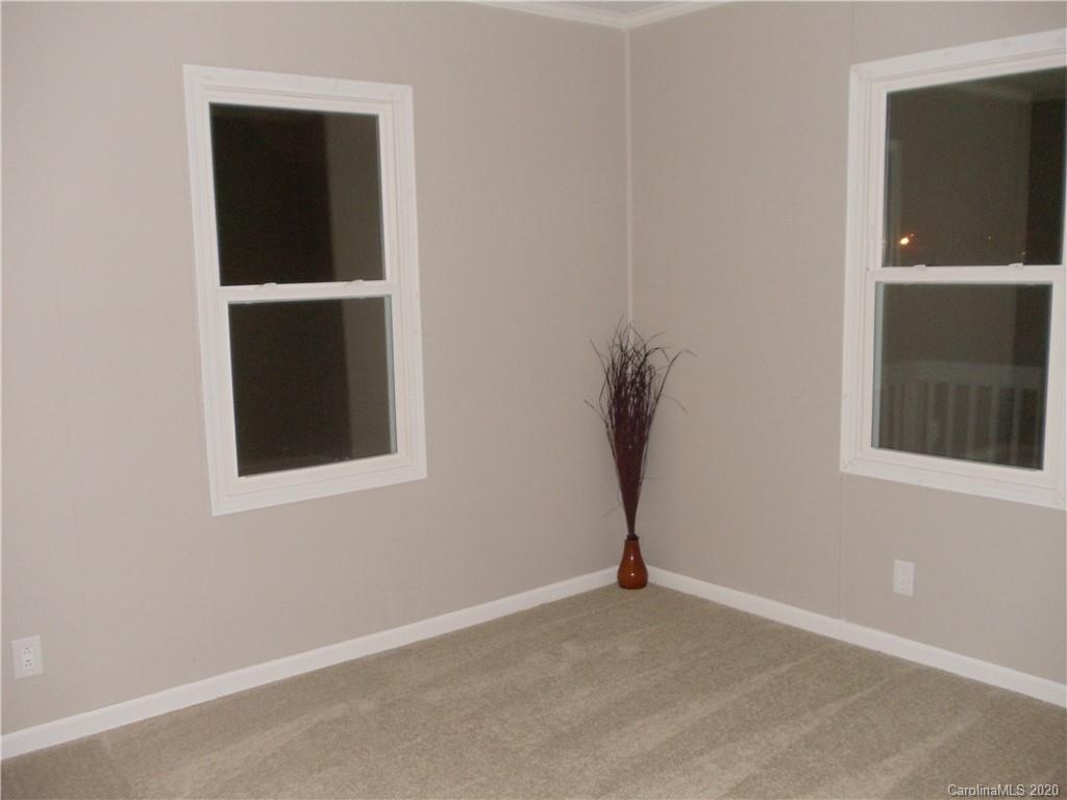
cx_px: 534
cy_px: 400
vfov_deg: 32.9
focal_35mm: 44
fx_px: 1356
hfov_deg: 42.9
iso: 400
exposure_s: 1/30
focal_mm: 6
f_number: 3.5
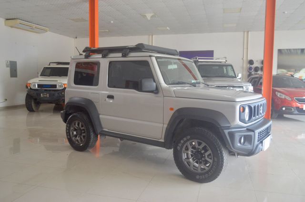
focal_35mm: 30
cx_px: 152
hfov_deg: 62.0
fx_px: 254
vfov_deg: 43.4
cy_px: 101
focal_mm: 20
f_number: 3.8
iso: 800
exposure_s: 1/60
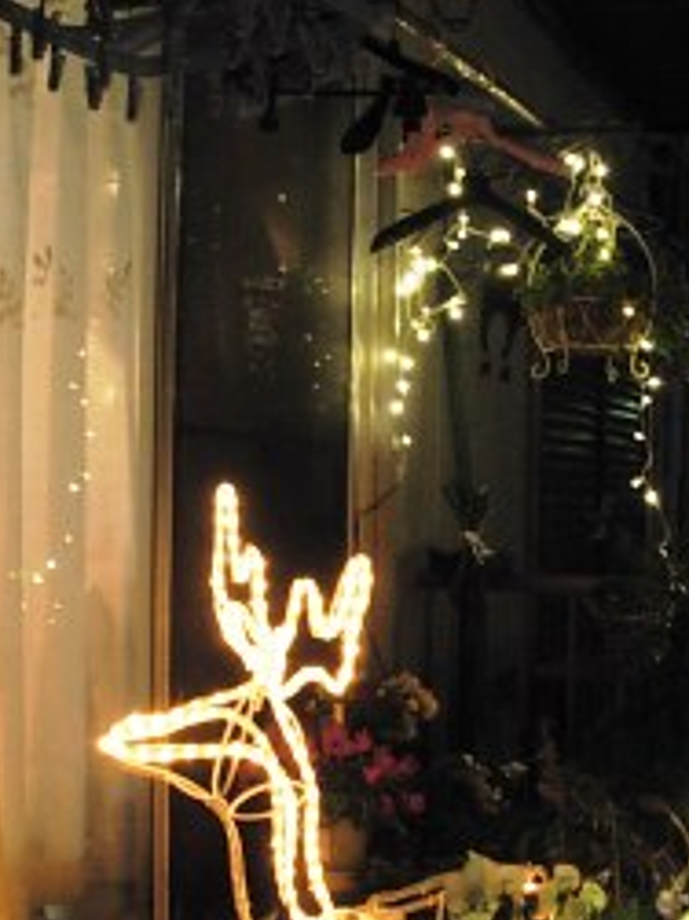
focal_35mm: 62
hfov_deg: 23.6
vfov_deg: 31.1
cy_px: 557
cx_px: 431
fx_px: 1647
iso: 400
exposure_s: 1/4
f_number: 4.9
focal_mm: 6.3
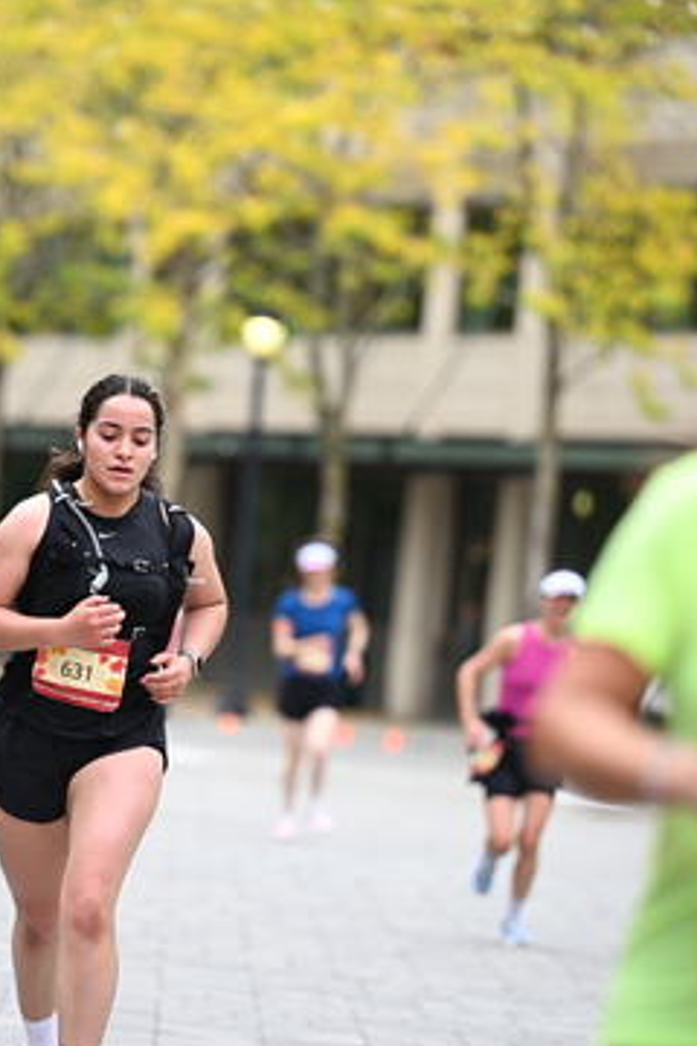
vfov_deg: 8.7
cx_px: 190
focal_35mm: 237
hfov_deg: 5.8
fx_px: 6882
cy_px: 511
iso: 640
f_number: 2.8
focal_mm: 155
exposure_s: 1/2000
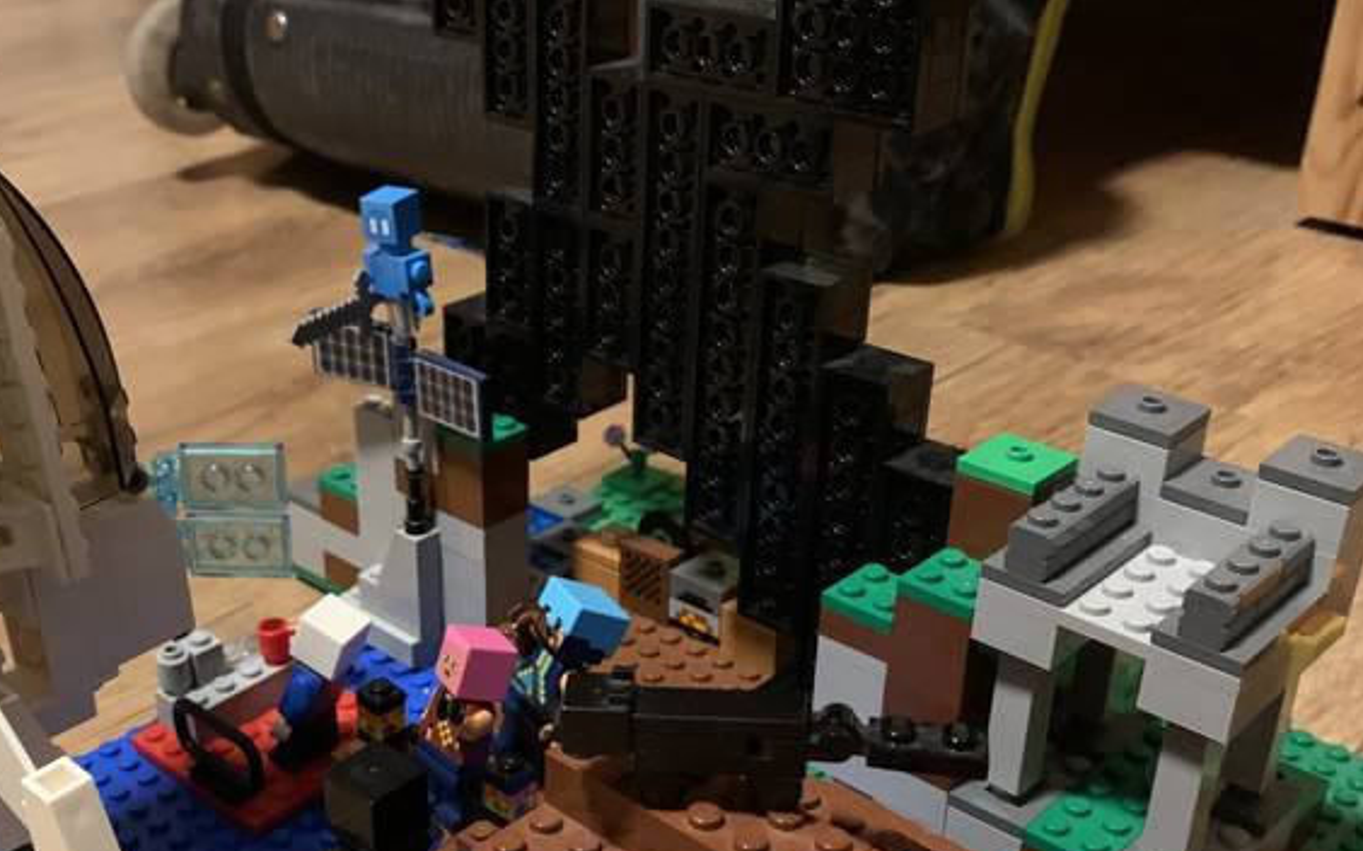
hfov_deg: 44.6
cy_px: 581
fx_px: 1634
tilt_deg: -27.3
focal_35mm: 44
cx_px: 452
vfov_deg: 28.9
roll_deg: +2.5
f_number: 1.8
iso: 800
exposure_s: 1/25
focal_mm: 4.25
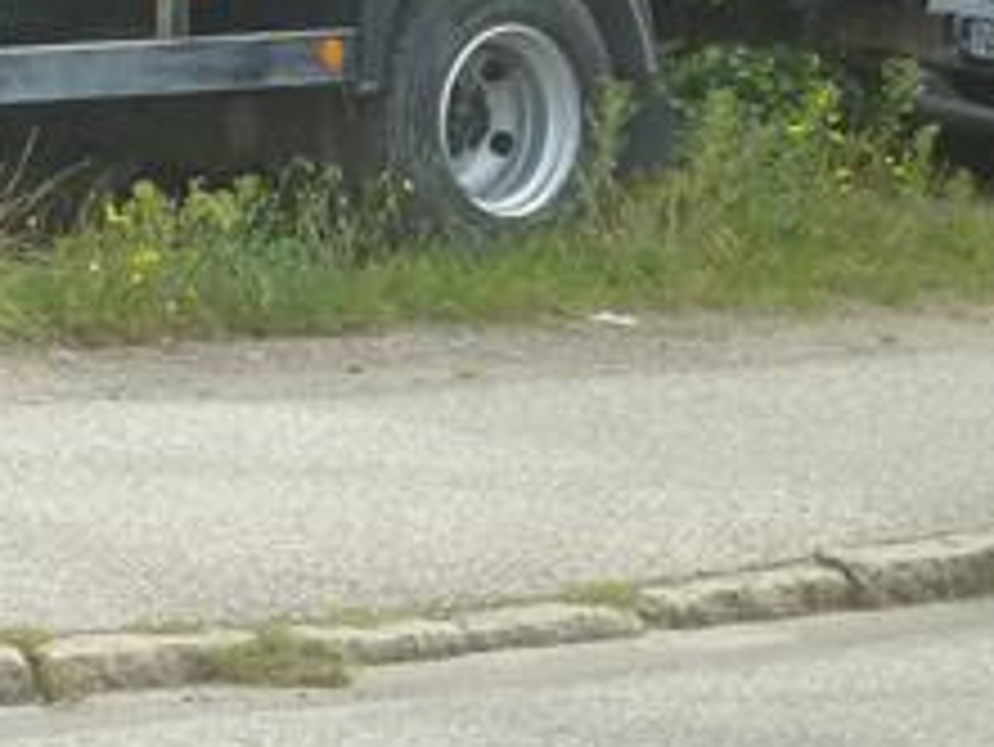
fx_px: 6436
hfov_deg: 8.7
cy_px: -504
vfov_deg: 6.5
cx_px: -234
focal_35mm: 224
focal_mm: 11
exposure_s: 1/160
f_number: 4.8
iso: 160
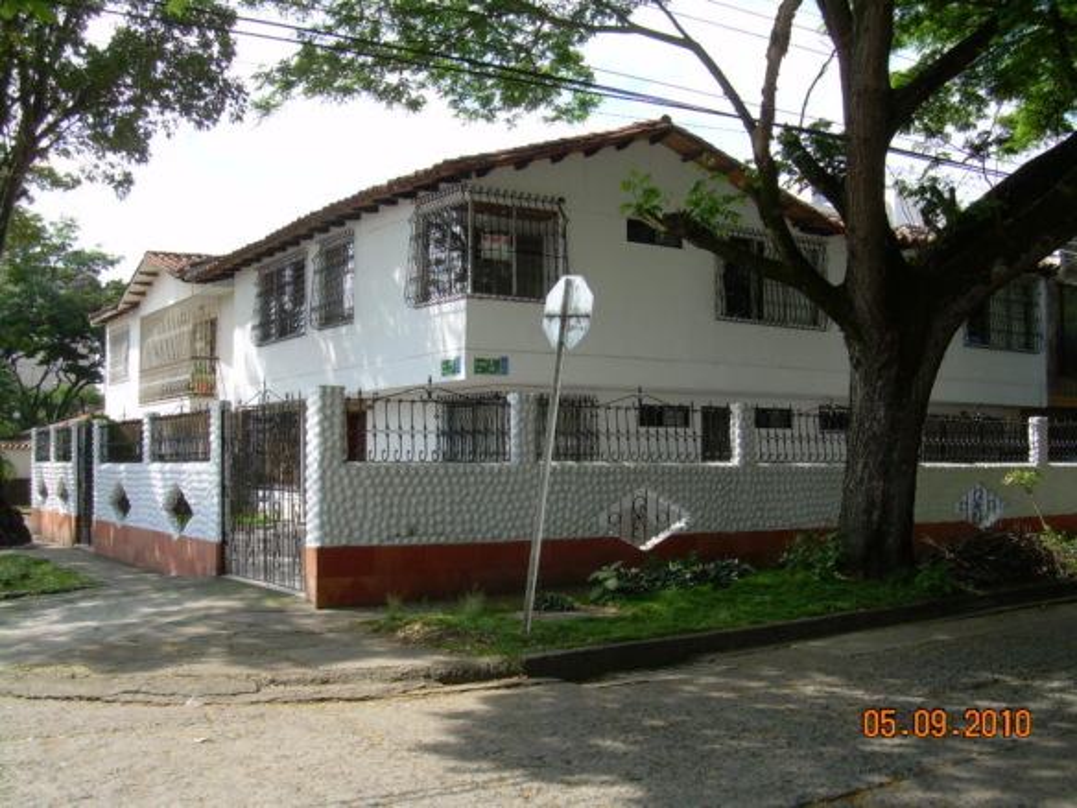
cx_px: 538
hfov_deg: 49.0
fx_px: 1182
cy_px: 404
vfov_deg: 37.7
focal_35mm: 38
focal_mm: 6.3
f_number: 4.6
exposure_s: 1/210
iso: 50
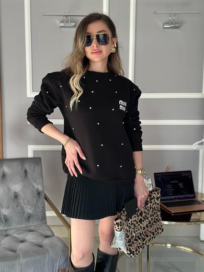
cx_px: 102
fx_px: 377
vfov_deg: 39.7
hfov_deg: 30.3
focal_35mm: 48
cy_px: 136
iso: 125
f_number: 1.78
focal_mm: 6.86
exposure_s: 1/89
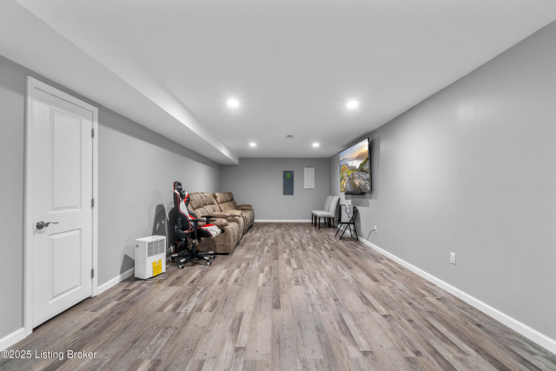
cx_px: 278
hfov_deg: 100.4
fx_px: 232
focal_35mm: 15
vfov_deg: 77.3
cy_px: 186
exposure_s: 1.6
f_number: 10
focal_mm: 10
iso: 400
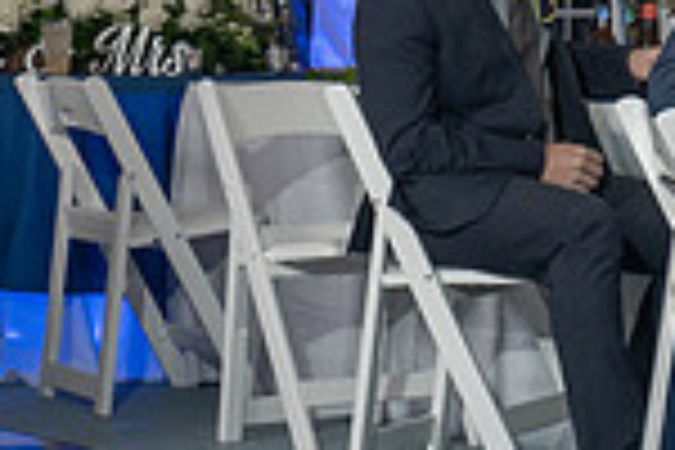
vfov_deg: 9.1
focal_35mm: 150
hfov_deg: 13.7
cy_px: 113
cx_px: 472
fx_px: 2812
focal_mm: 35
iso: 2000
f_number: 5.6
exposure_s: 1/250
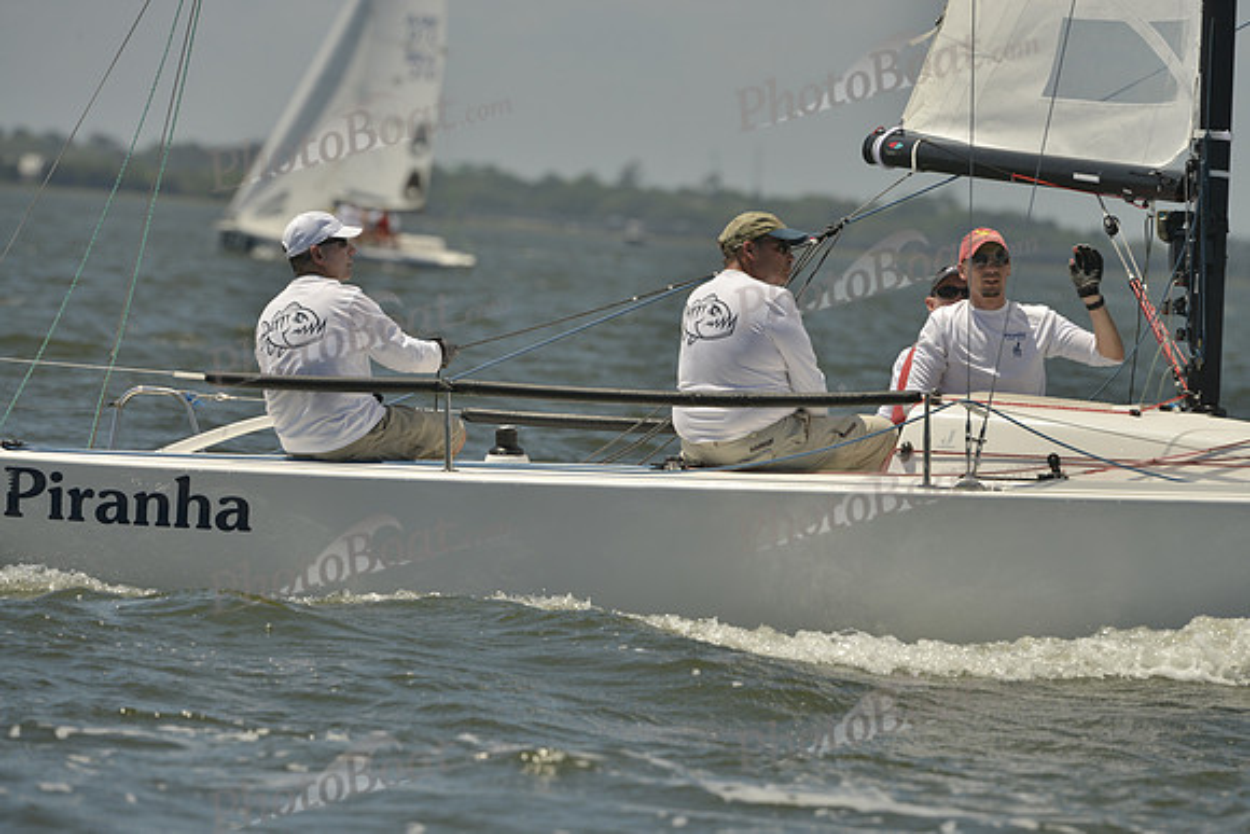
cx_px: 625
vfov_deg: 3.4
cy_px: 417
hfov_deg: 5.2
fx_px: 13891
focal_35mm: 400
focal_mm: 400
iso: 280
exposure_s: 1/1600
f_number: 9
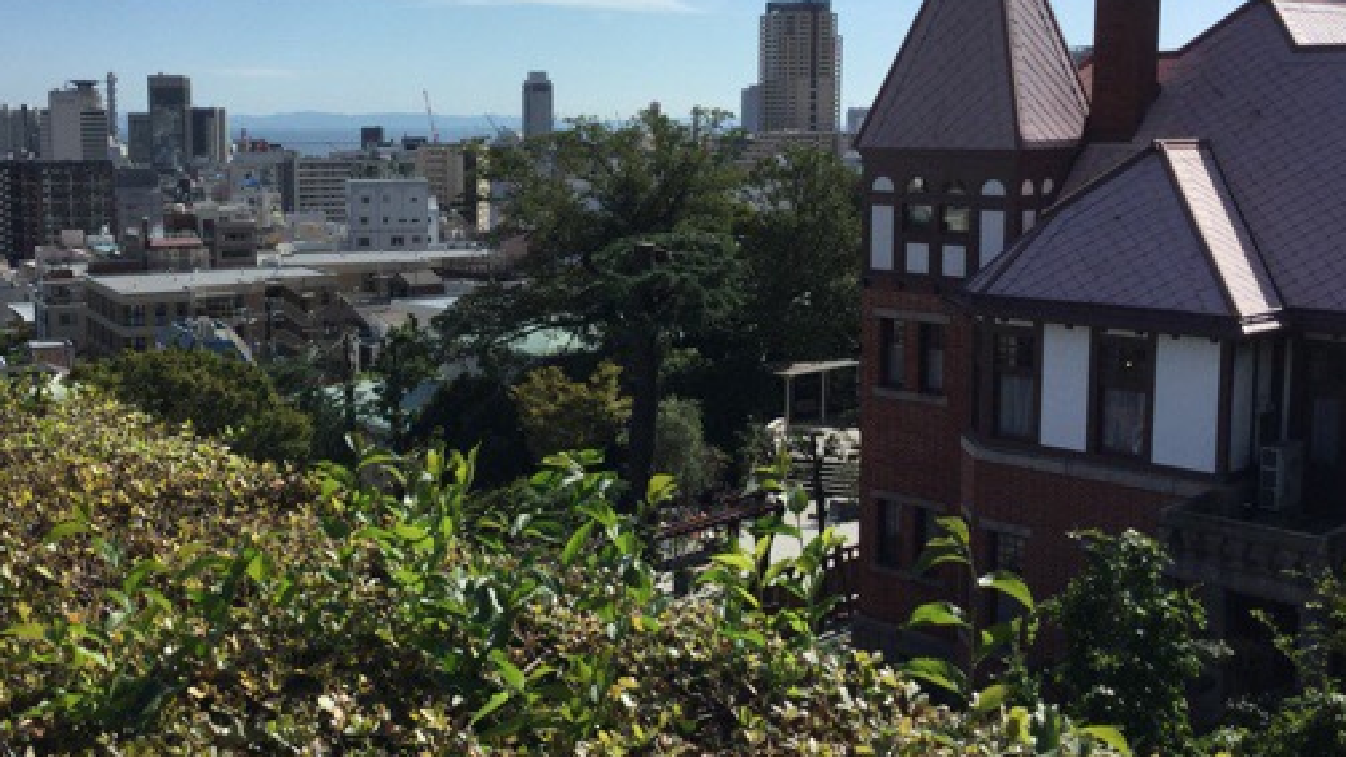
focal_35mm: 43
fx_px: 1535
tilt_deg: -5.7
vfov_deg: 27.6
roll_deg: -1.6
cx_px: 514
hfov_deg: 47.0
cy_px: 286
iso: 25
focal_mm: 3.3
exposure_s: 1/1597
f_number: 2.4
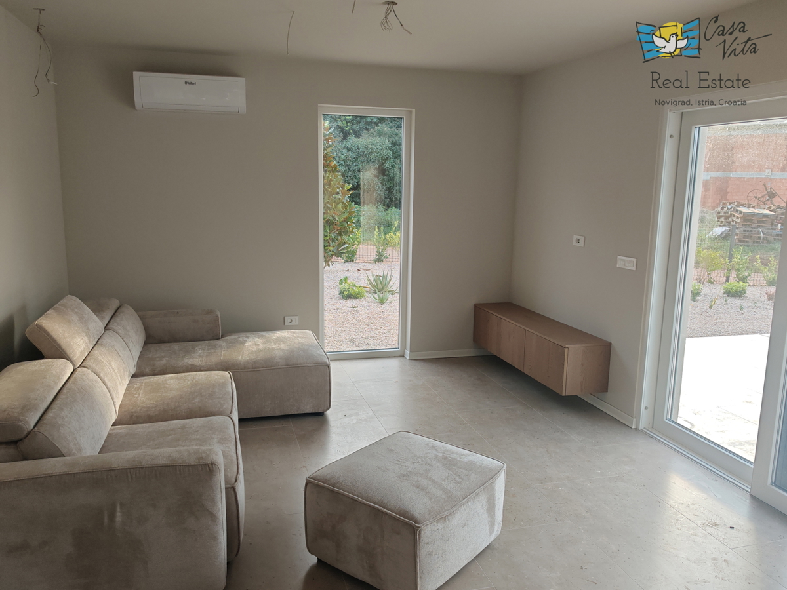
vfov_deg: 51.4
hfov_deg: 65.3
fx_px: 614
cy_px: 295
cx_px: 394
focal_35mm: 27
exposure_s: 1/160
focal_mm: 6.83
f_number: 2
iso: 50
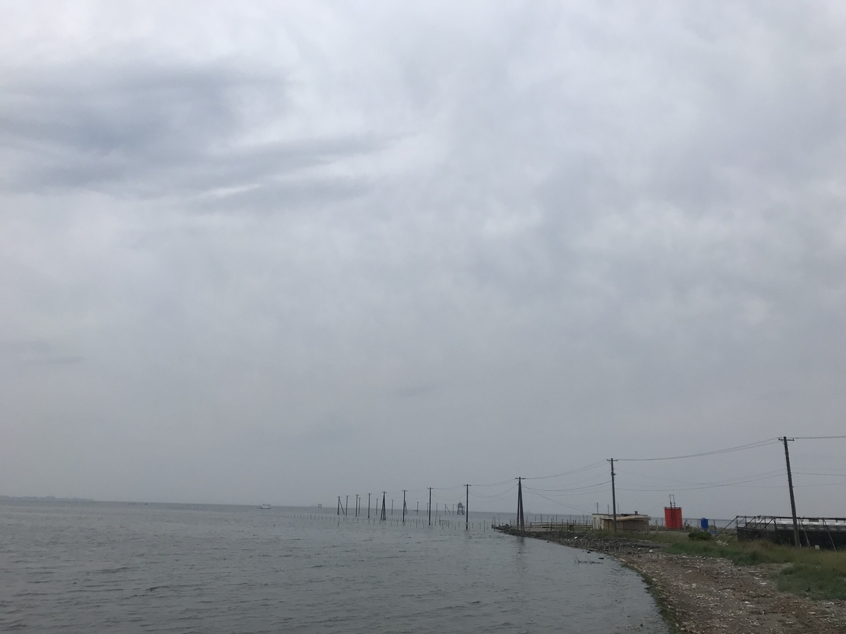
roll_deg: -1.5
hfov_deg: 63.4
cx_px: 423
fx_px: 684
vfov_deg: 49.7
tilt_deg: +15.8
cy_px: 317
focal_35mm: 28
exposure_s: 1/1018
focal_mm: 3.99
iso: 20
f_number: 1.8
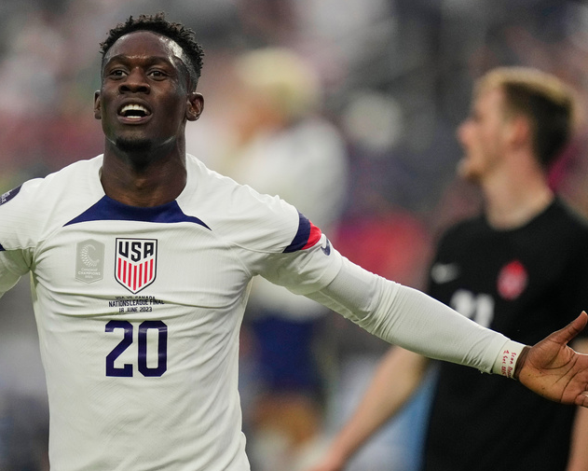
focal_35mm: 609
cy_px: 257
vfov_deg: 2.5
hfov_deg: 3.2
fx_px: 10600
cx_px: 156
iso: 3200
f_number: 2.8
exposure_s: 1/3200
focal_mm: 400
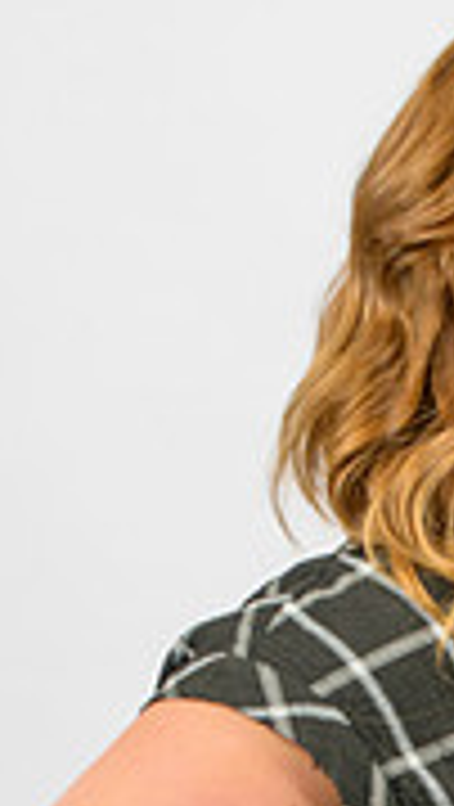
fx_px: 4505
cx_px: 598
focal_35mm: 211
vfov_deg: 10.1
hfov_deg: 5.7
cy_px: 887
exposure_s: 1/160
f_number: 6.3
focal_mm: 80
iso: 1000
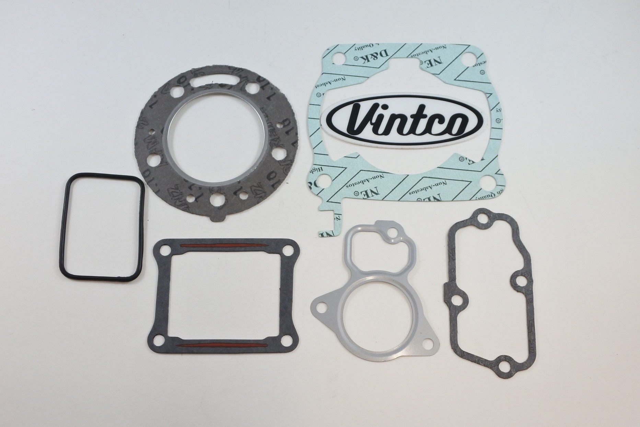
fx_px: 640
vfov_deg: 36.9
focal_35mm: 36
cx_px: 320
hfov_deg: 53.1
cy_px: 214
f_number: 4
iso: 400
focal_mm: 13.7
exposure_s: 1/160
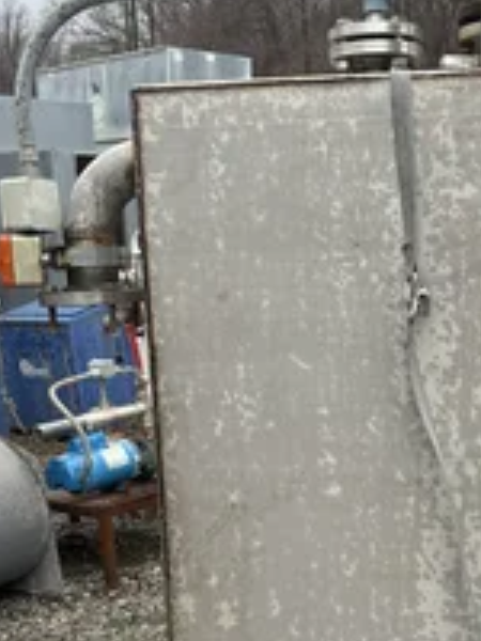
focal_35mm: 52
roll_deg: -2.4
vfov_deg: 36.3
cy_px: 452
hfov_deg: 27.6
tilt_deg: -14.8
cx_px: 362
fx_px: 963
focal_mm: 5.96
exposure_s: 1/408
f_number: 1.6
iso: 50
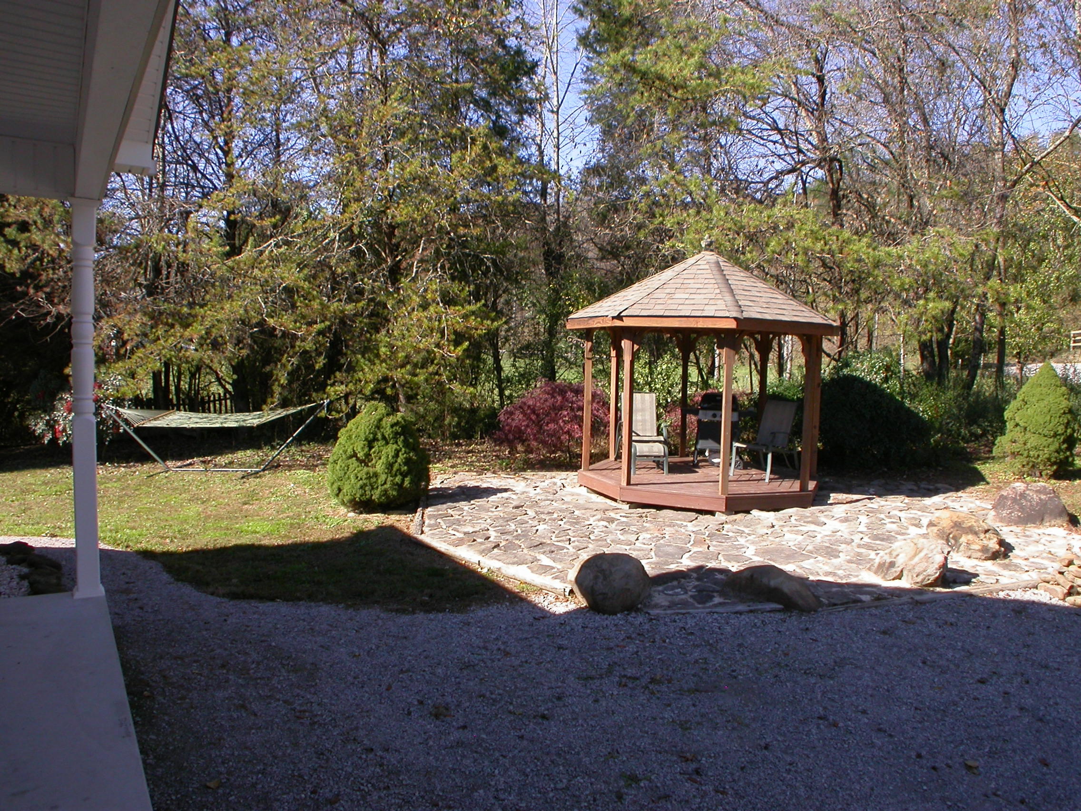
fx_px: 1187
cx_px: 540
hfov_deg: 49.0
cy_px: 406
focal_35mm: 38
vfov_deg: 37.7
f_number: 6
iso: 100
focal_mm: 7.85
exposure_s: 1/177
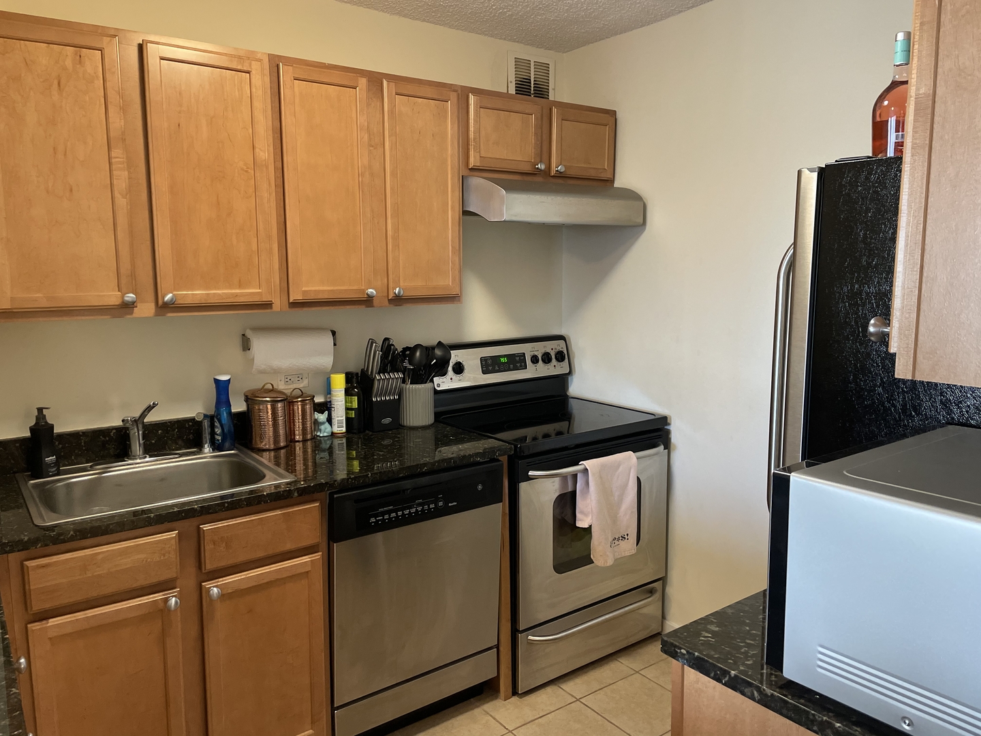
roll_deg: +0.7
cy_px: 368
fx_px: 737
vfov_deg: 53.1
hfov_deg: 67.3
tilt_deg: -7.7
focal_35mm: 26
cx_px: 490
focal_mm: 4.2
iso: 320
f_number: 1.6
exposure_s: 1/60
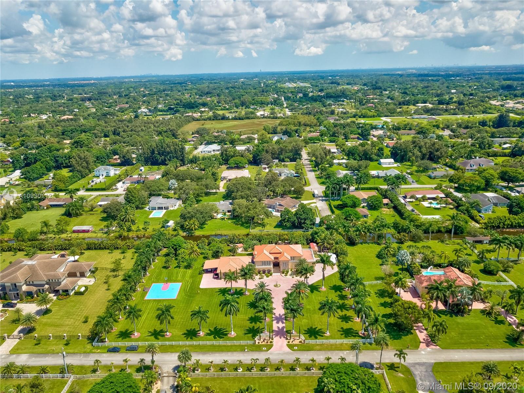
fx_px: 394
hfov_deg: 67.3
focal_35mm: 26
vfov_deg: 53.1
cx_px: 262
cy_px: 196
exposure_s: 1/1000
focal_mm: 4.7
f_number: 2.2
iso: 100
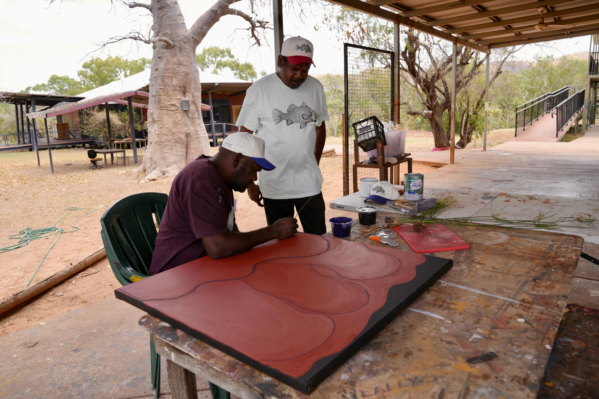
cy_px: 200
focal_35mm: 24
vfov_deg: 53.1
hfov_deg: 73.8
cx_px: 300
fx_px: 399
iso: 100
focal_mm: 24
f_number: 4
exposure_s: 1/200
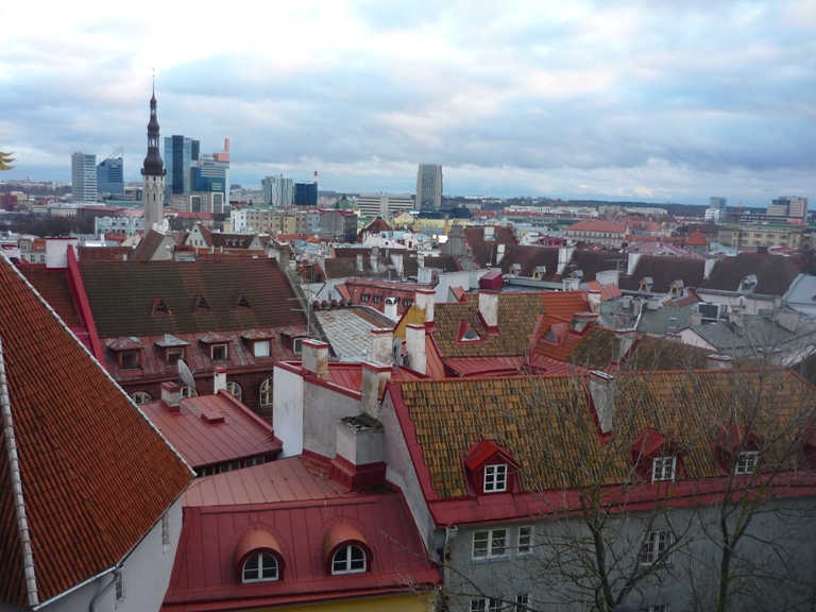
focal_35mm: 33
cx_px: 408
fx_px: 778
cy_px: 306
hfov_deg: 55.4
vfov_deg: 42.9
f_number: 2.8
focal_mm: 5.5
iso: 100
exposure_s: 1/80
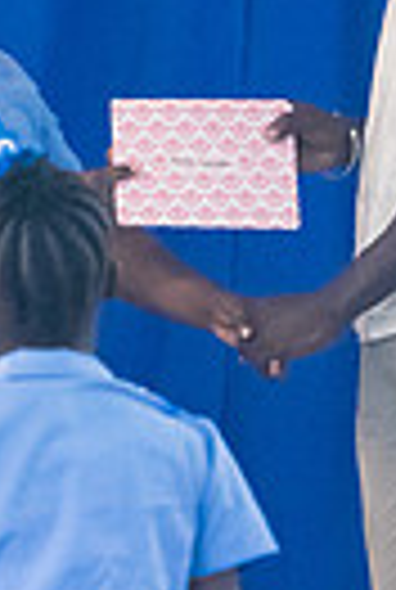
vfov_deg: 2.8
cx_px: -36
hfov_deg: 1.9
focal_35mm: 729
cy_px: 196
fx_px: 11965
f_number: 6.3
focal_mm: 165
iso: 20000
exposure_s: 1/200
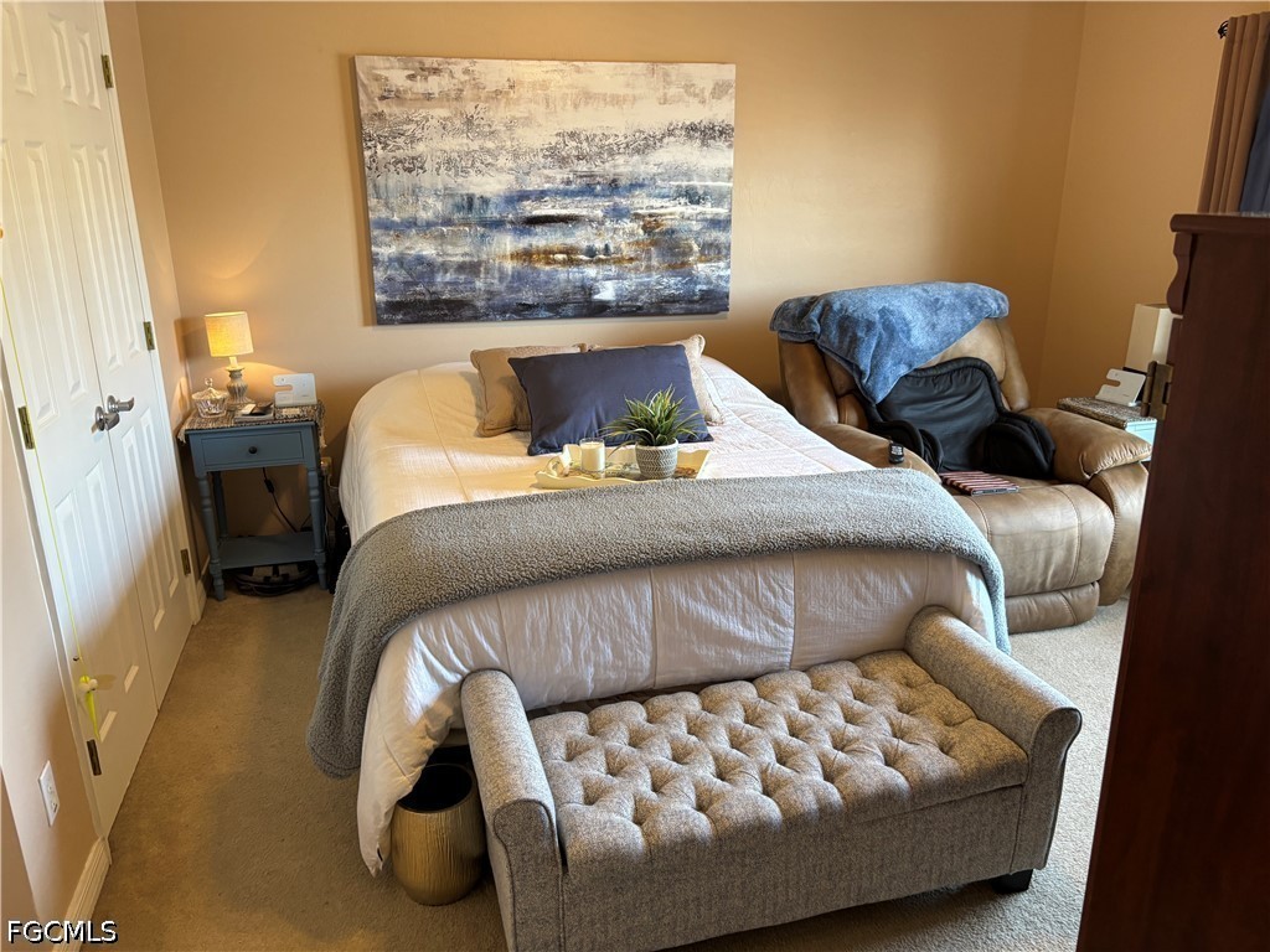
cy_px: 476
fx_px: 954
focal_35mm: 26
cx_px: 635
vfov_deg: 53.1
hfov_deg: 67.3
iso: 200
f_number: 1.6
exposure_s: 1/60
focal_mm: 5.96
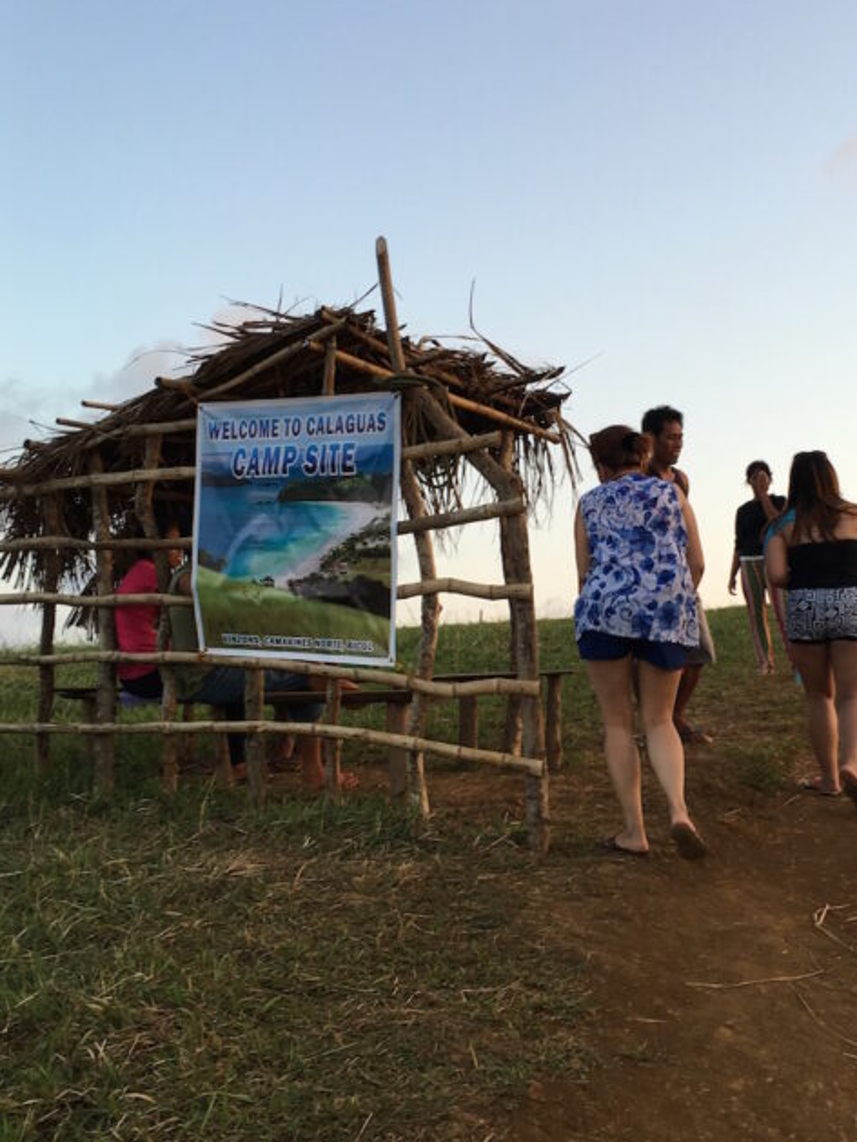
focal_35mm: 43
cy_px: 549
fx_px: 1419
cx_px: 576
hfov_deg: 33.3
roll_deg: -0.6
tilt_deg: +8.3
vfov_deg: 43.8
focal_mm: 4.15
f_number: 2.2
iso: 25
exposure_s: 1/120
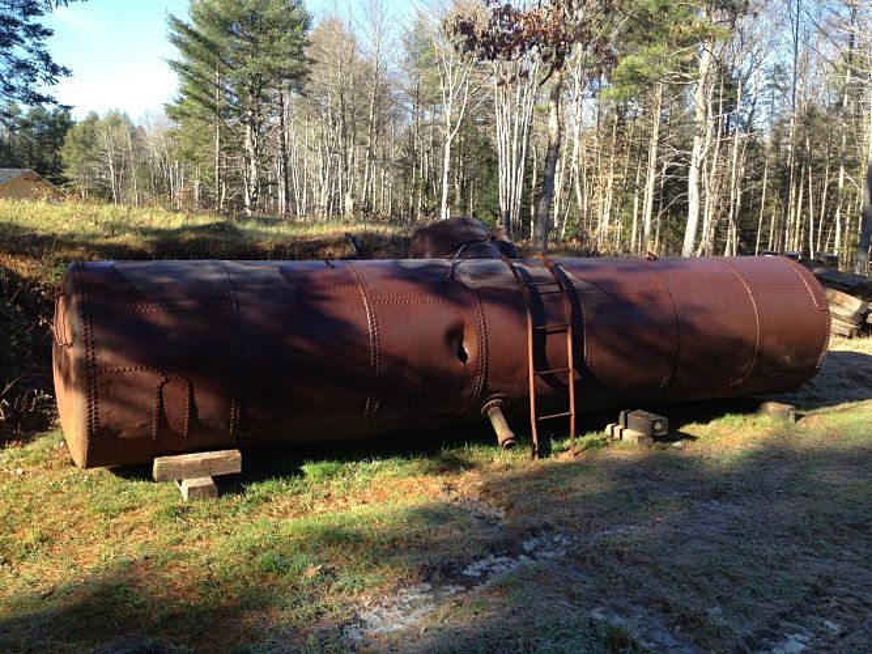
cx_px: 436
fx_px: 882
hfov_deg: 52.6
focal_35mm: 35
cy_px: 327
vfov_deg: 40.7
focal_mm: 4.28
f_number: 2.4
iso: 50
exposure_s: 1/351
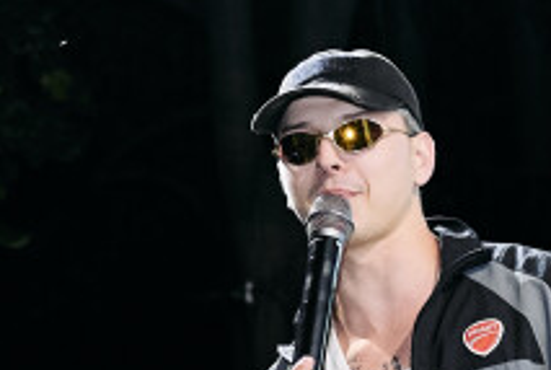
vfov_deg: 6.5
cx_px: 411
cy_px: 498
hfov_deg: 9.8
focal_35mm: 210
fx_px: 3221
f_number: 3.2
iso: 1000
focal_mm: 35
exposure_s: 1/200
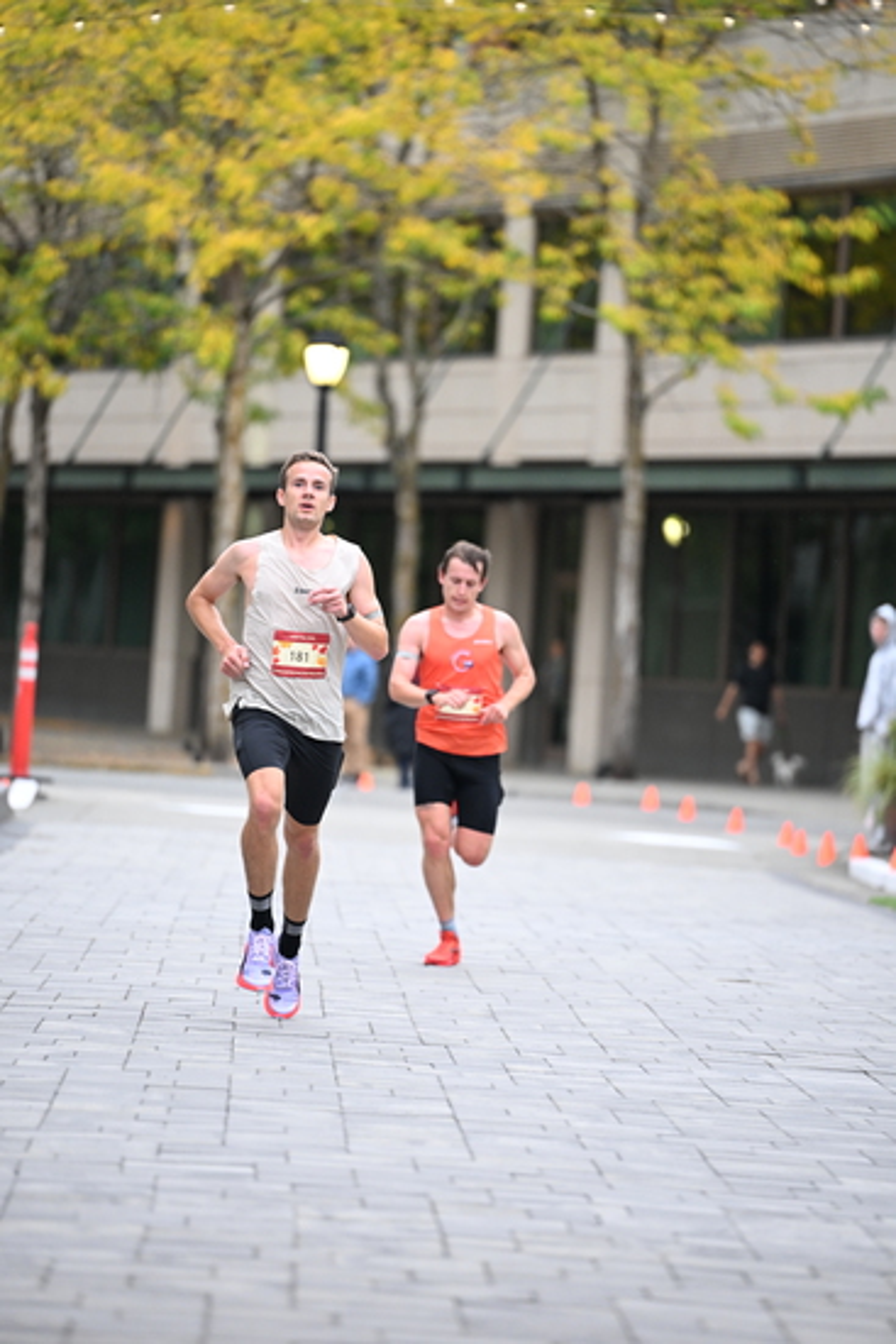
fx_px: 7461
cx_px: 448
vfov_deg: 10.3
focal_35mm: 200
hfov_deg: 6.9
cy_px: 672
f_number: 2.8
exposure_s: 1/640
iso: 1600
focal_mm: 200
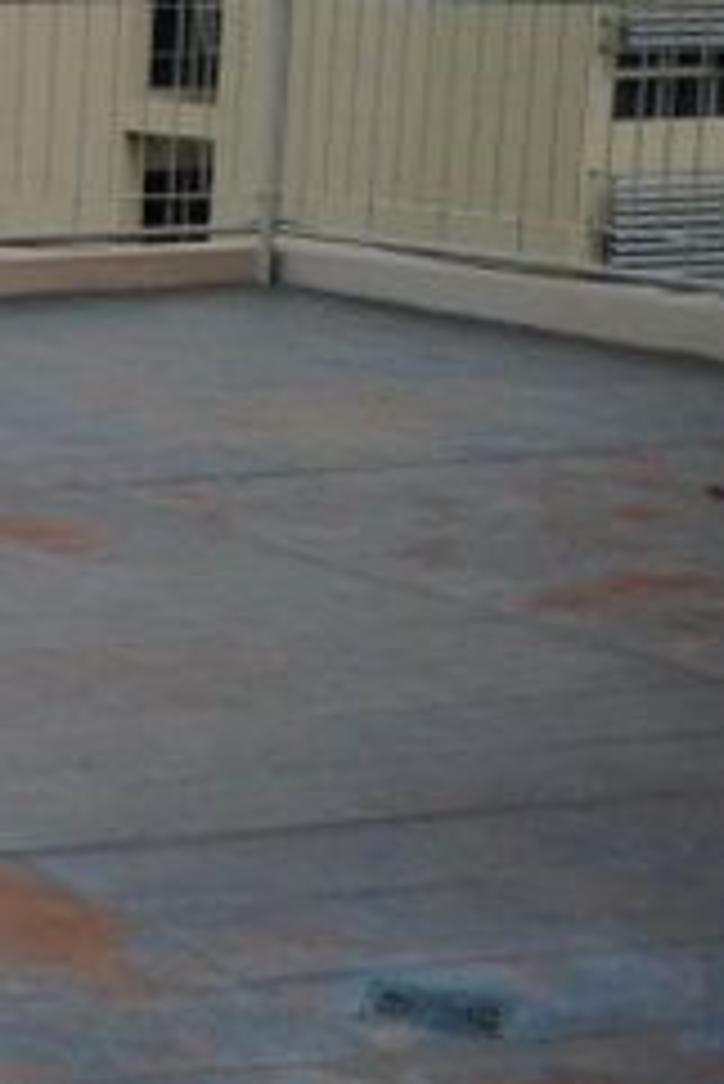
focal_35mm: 114
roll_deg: +0.7
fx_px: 3434
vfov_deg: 17.9
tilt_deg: -9.9
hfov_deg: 10.7
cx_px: -863
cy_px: 486
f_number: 2.4
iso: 50
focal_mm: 4.12
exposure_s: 1/1869
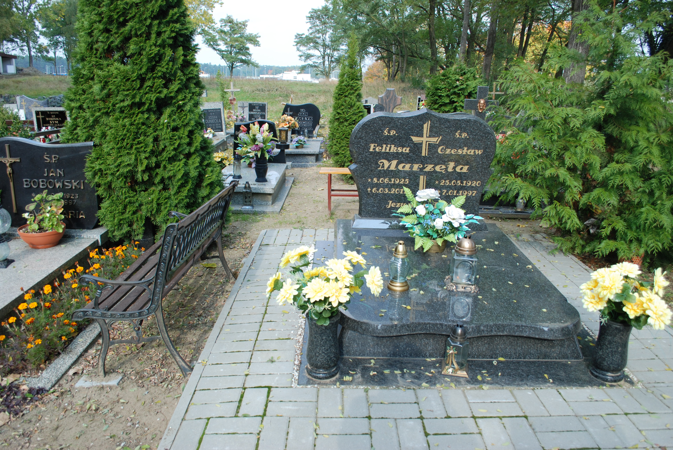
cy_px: 225
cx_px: 336
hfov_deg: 67.3
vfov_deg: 48.0
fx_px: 505
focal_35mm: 27
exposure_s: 1/125
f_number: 5.6
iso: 110
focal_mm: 18
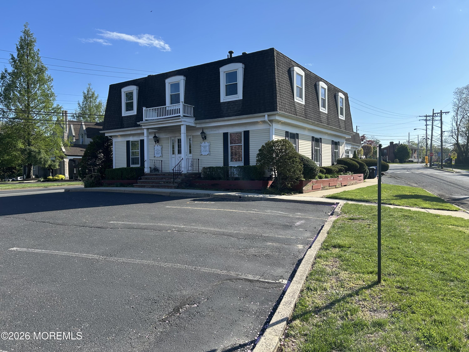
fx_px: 352
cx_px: 234
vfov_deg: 53.1
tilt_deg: -1.2
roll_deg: +0.5
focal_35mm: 26
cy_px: 176
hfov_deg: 67.3
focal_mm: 5.7
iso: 50
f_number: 1.5
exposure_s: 1/2915
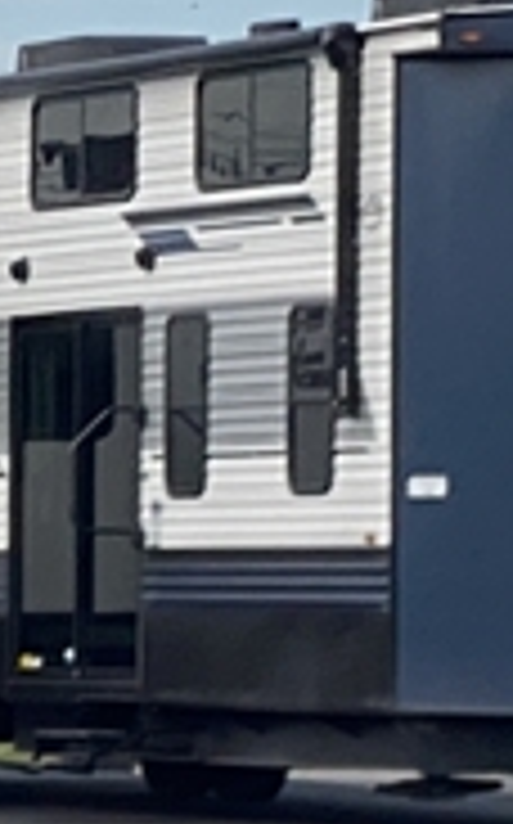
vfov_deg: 5.8
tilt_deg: -1.3
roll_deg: -0.5
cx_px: -2124
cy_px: 788
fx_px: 8117
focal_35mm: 362
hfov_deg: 3.3
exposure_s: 1/1410
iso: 20
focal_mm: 6
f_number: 2
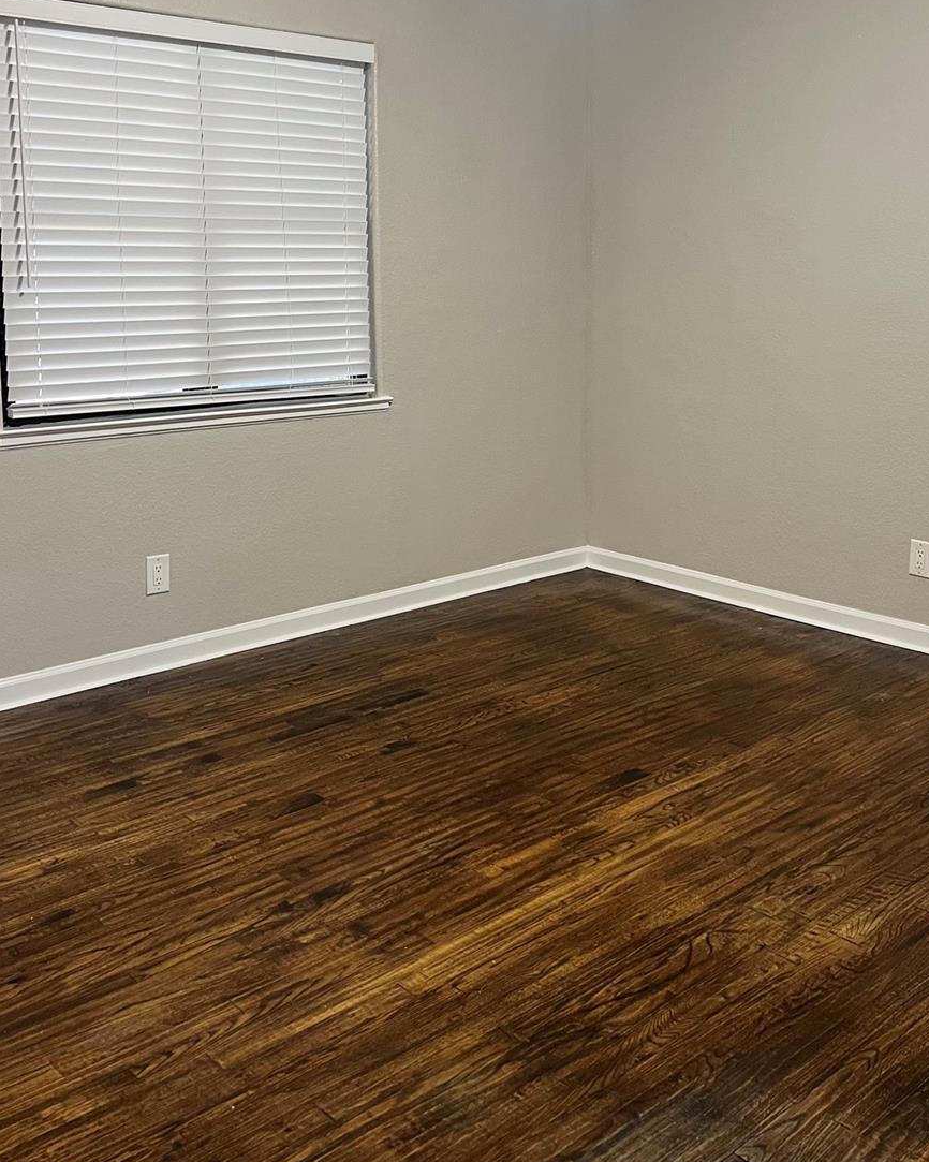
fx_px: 1238
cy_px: 416
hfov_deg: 41.0
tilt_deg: -5.7
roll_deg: +0.3
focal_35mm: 36
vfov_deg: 49.7
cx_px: 531
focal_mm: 5.7
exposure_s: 1/60
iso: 200
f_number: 1.5
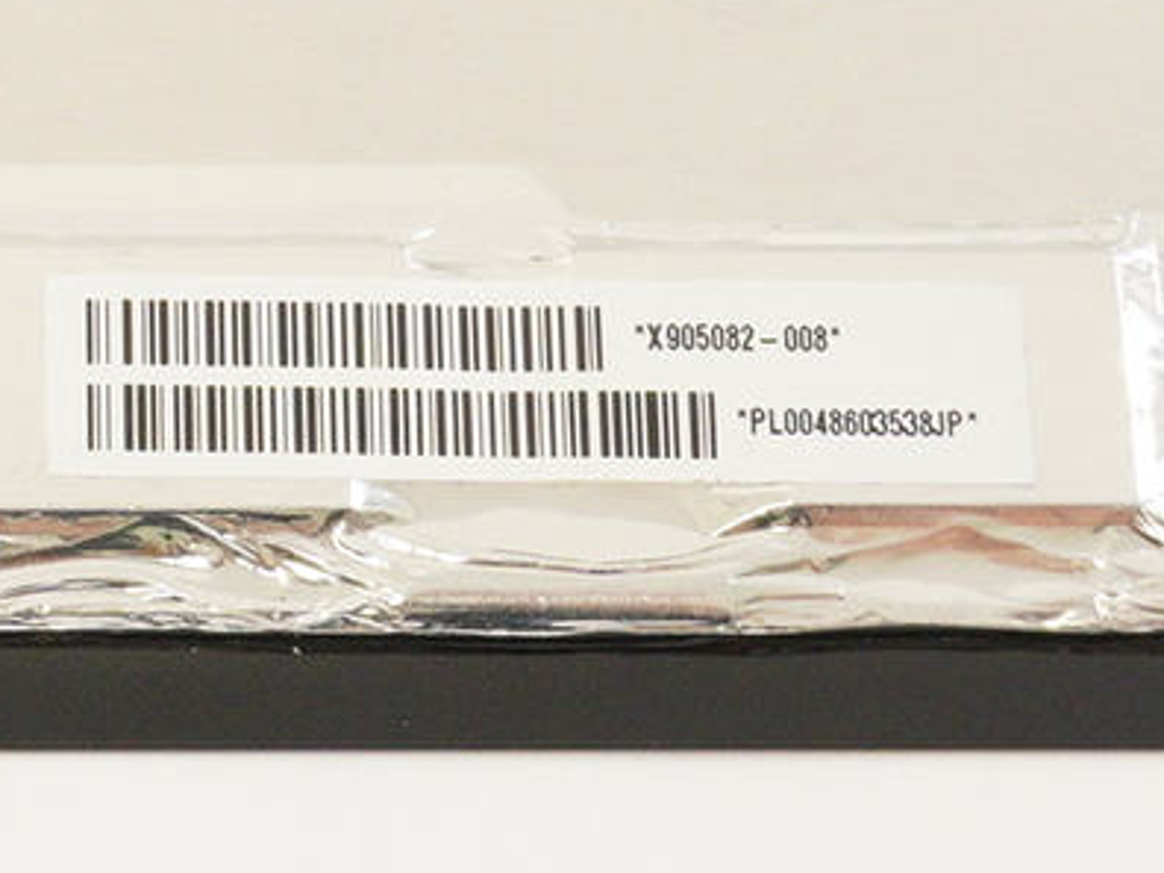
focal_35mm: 191
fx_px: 6424
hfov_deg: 10.2
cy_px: -958
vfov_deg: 7.4
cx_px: -312
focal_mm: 21
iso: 800
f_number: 5.6
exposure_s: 1/30
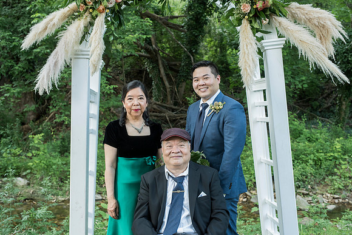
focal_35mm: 50
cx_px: 176
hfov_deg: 39.6
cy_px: 118
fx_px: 489
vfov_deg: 27.0
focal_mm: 50
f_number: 5.6
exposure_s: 1/100
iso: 1250
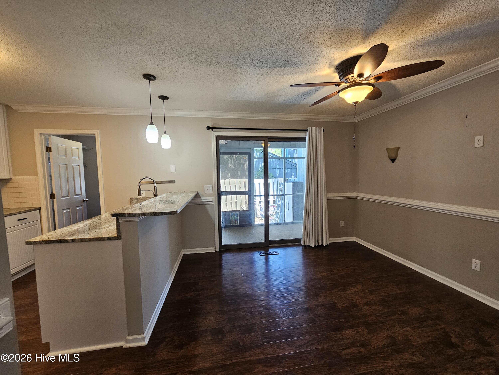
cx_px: 250
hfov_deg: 106.2
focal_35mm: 13
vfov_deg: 89.9
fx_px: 187
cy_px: 188
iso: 160
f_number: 2.2
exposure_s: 1/60
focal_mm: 2.2
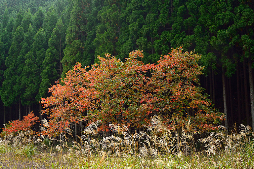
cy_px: 84
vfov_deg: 27.0
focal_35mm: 50
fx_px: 353
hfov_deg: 39.6
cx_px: 127
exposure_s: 1/125
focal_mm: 50
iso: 1000
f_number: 11
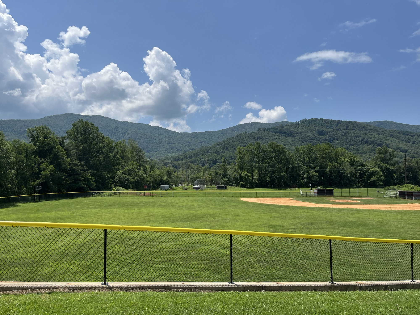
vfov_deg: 53.1
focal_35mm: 26
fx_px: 315
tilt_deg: +3.4
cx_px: 210
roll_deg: +0.1
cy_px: 158
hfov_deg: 67.3
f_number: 1.6
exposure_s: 1/4854
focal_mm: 5.1
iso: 50
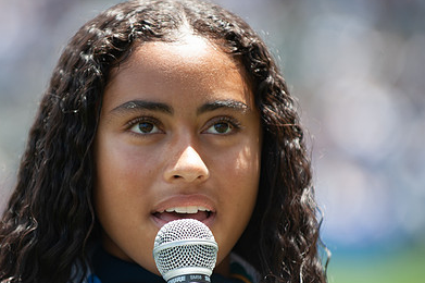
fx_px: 3503
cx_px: 165
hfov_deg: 6.9
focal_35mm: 297
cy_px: 179
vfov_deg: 4.6
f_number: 3.5
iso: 200
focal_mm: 200
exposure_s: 1/800
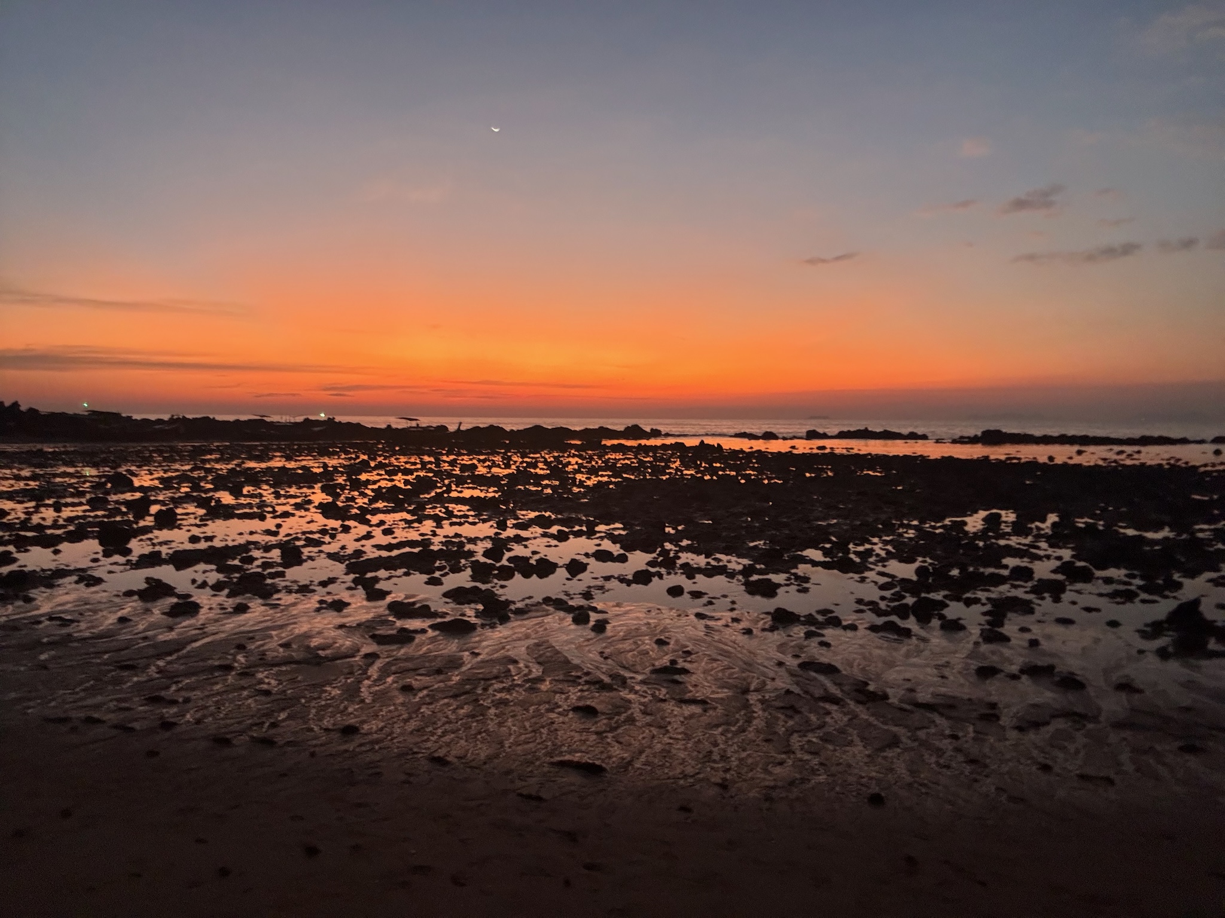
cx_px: 612
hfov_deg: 73.9
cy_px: 459
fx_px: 814
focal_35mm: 23
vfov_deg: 58.9
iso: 320
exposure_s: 1/25
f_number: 1.9
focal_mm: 2.69
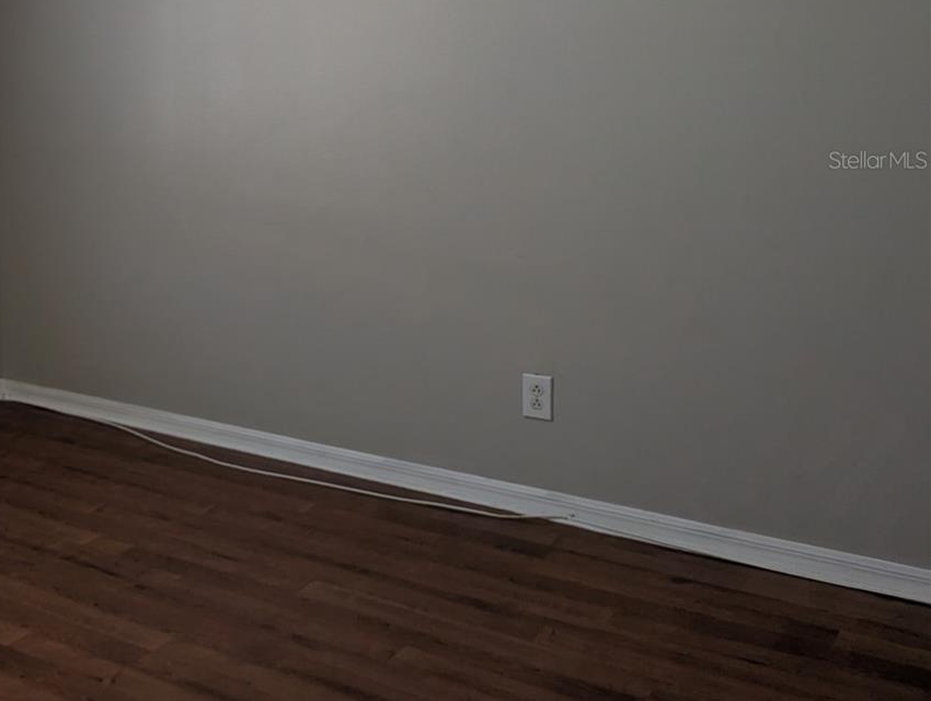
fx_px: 1212
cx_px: 59
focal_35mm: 45
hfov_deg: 38.5
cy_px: 160
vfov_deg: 31.6
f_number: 1.85
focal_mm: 6.81
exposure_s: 1/364
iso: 44
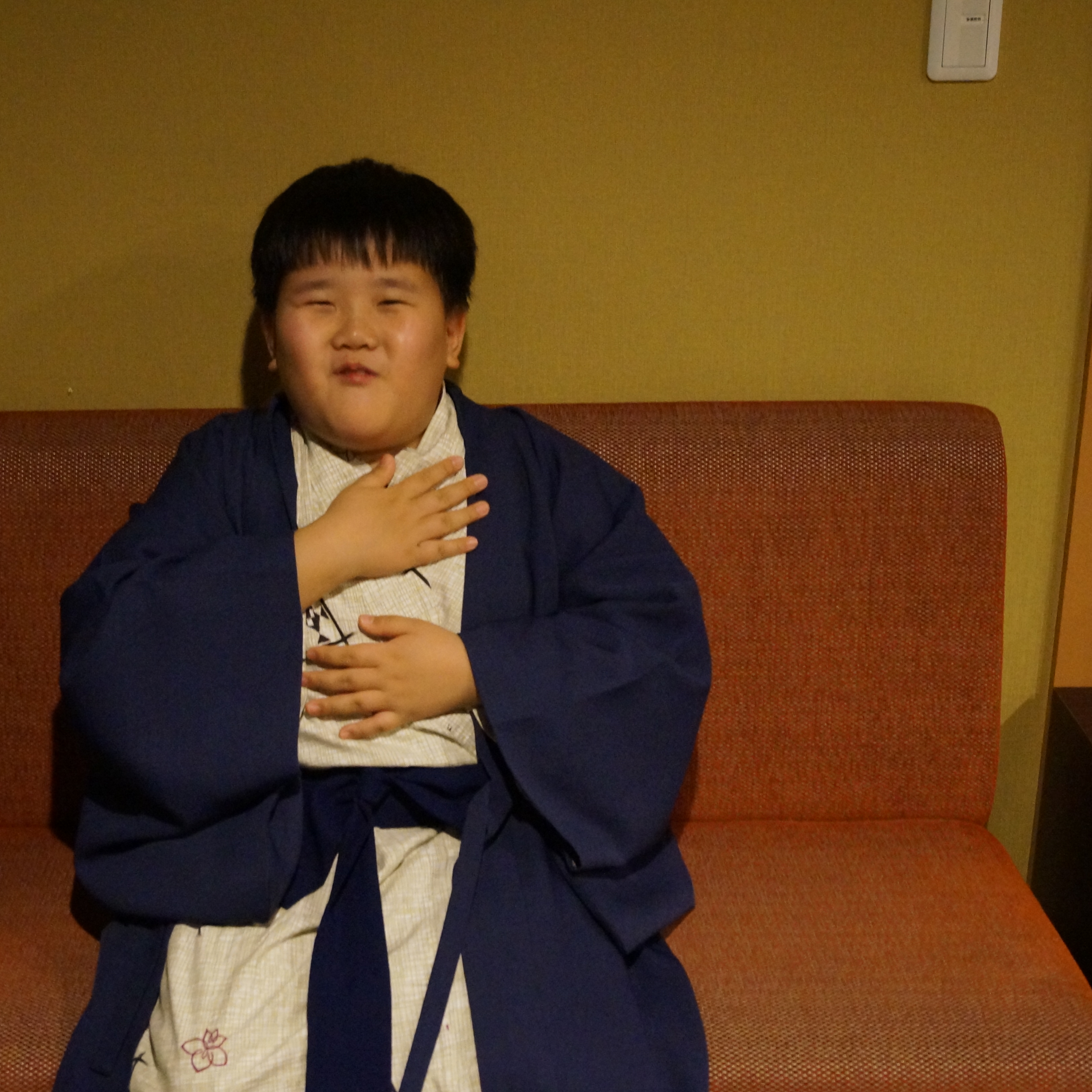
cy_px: 547
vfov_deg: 34.0
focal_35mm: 50
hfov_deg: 33.8
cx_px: 399
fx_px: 1785
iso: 3200
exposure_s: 1/30
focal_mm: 26
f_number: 4.5
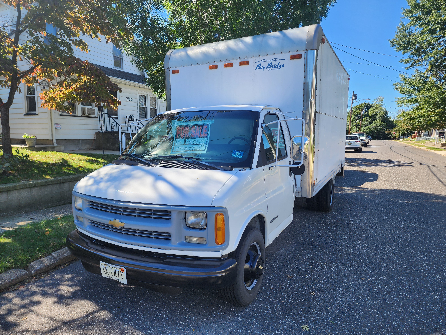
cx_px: 223
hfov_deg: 73.9
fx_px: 296
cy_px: 168
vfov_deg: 58.9
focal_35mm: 23
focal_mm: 6.4
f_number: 1.8
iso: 12
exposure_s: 1/404
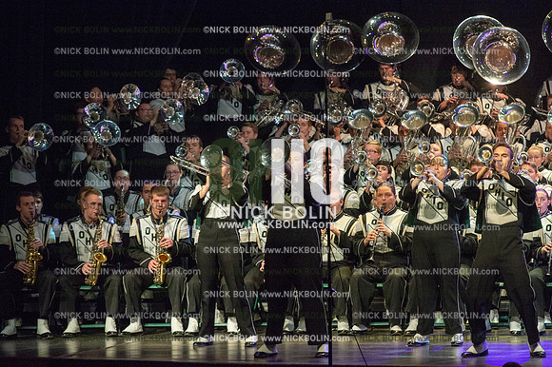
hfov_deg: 9.4
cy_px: 184
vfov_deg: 6.2
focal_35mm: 220
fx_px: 3371
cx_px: 276
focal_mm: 220
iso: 8000
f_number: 5.6
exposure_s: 1/400
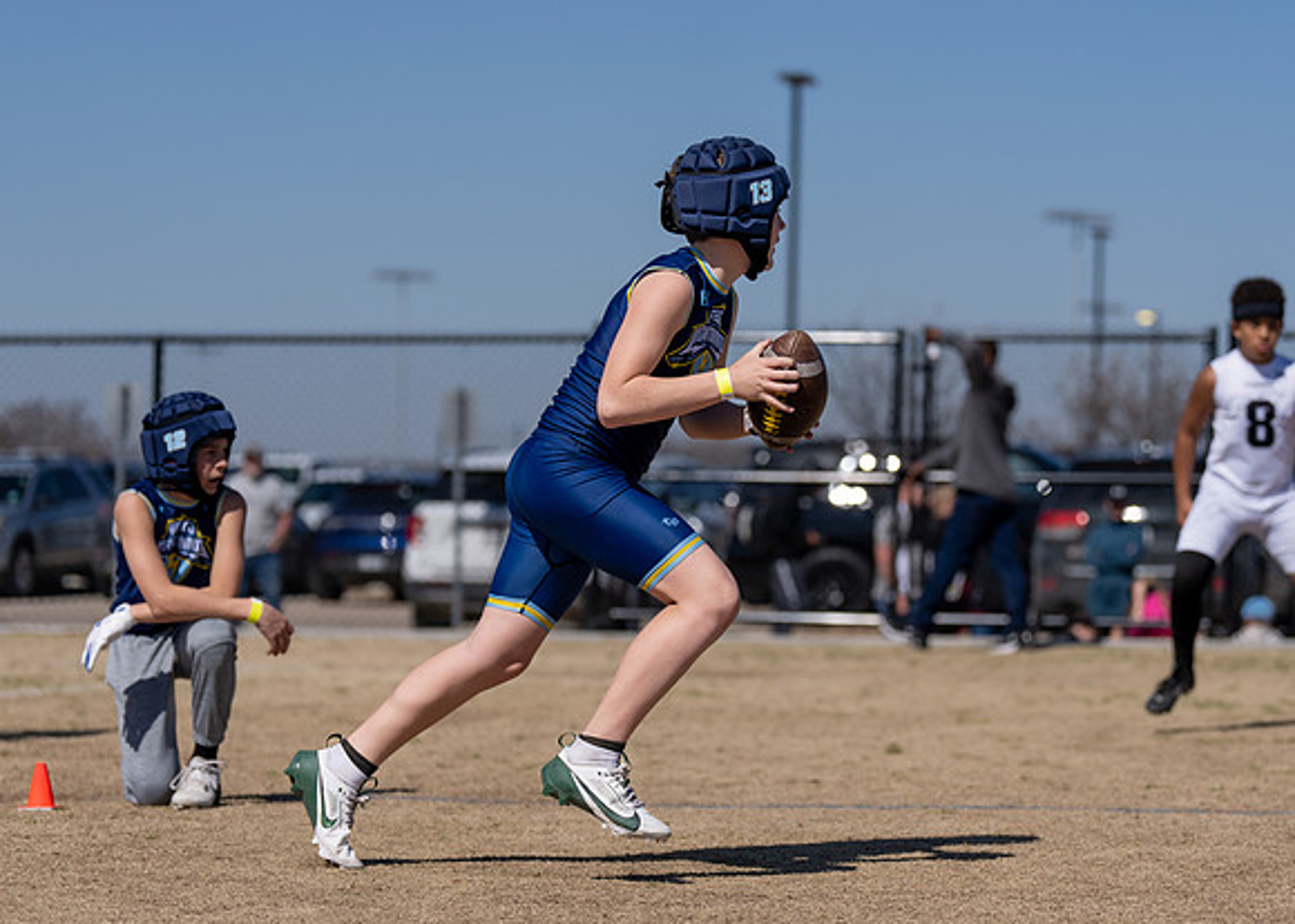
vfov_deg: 12.1
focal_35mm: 119
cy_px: 508
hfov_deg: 16.9
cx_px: 704
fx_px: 4362
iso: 100
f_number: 2.8
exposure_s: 1/5000
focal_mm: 98
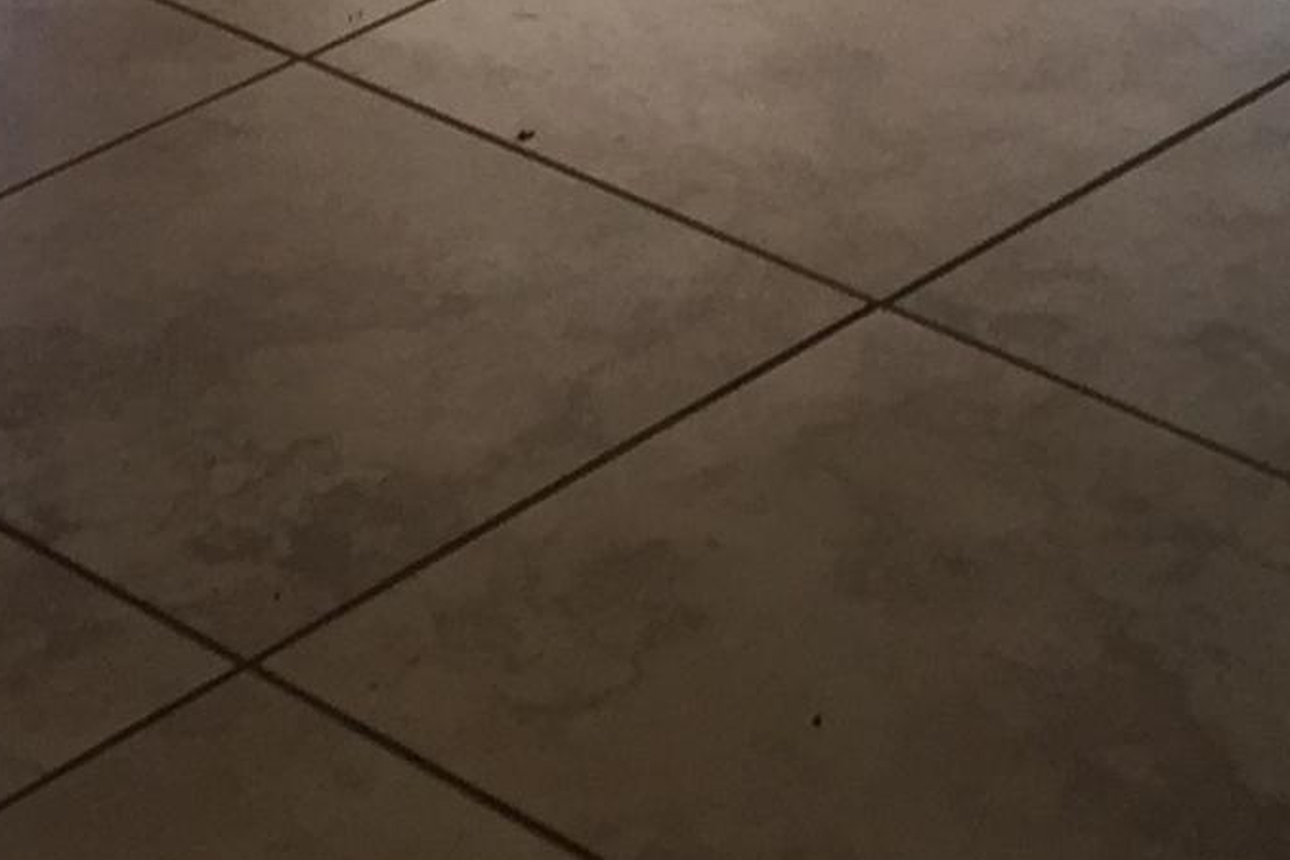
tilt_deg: -11.8
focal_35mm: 134
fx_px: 4801
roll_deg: +2.6
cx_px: 459
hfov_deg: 15.3
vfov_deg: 9.2
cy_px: -1217
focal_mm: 4.15
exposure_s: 1/60
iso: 40
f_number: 2.2
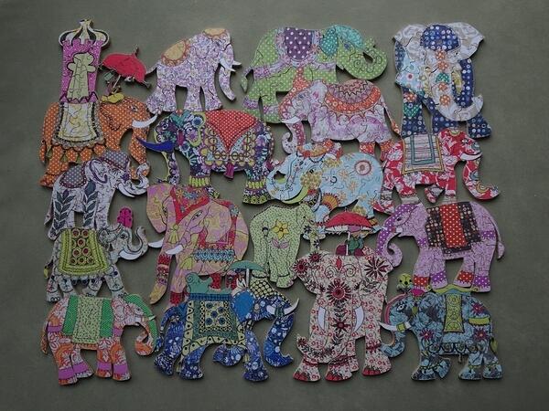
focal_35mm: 33
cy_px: 206
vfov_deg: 42.9
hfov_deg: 55.4
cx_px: 274
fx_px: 523
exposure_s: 1/40
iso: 80
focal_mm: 5.61
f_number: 4
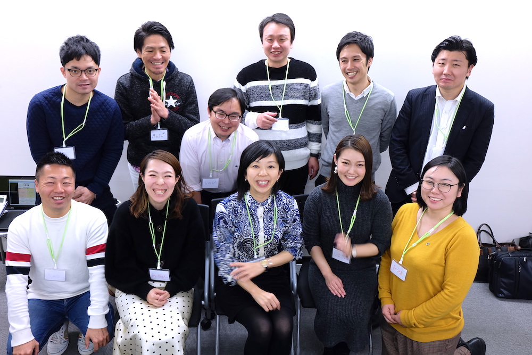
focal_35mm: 32
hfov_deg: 58.7
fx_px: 473
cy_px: 178
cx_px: 266
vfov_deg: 41.1
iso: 400
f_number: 4
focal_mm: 21.1
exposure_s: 1/38
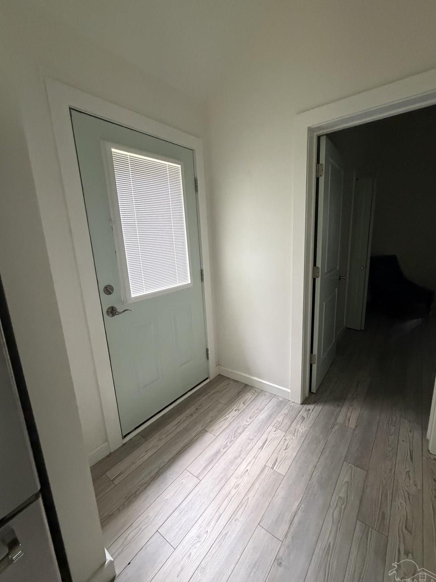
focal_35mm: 15
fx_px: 252
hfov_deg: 81.7
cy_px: 292
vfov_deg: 98.2
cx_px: 228
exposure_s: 1/60
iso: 800
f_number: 2.2
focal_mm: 2.22
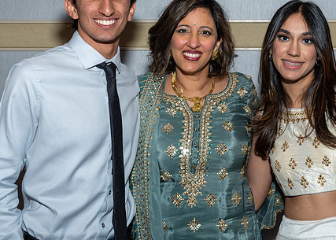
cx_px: 198
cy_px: 98
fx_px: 706
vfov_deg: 19.3
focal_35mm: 74
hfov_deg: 26.7
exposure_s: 1/250
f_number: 6.3
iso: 500
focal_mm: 32
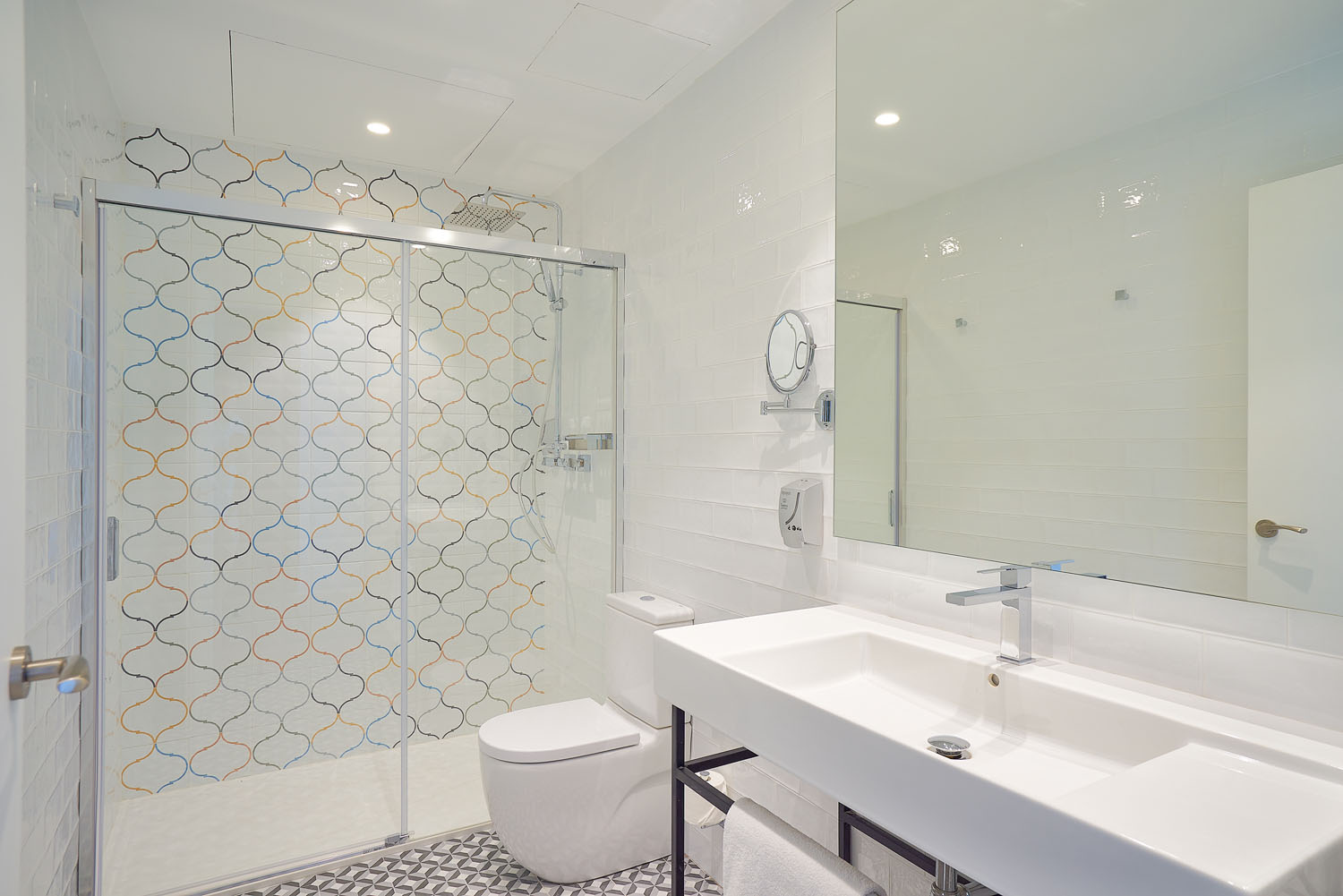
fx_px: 746
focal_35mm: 20
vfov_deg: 62.0
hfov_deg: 84.0
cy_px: 448
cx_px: 672
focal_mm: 20
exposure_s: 1/6
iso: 100
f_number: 8
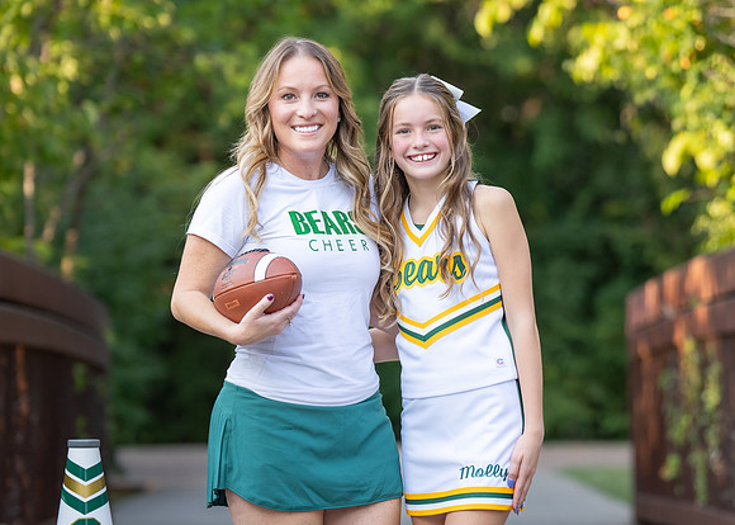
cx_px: 378
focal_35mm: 181
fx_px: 3775
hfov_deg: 11.1
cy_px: 265
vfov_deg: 7.9
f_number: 2.8
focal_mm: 121
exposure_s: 1/800
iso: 320
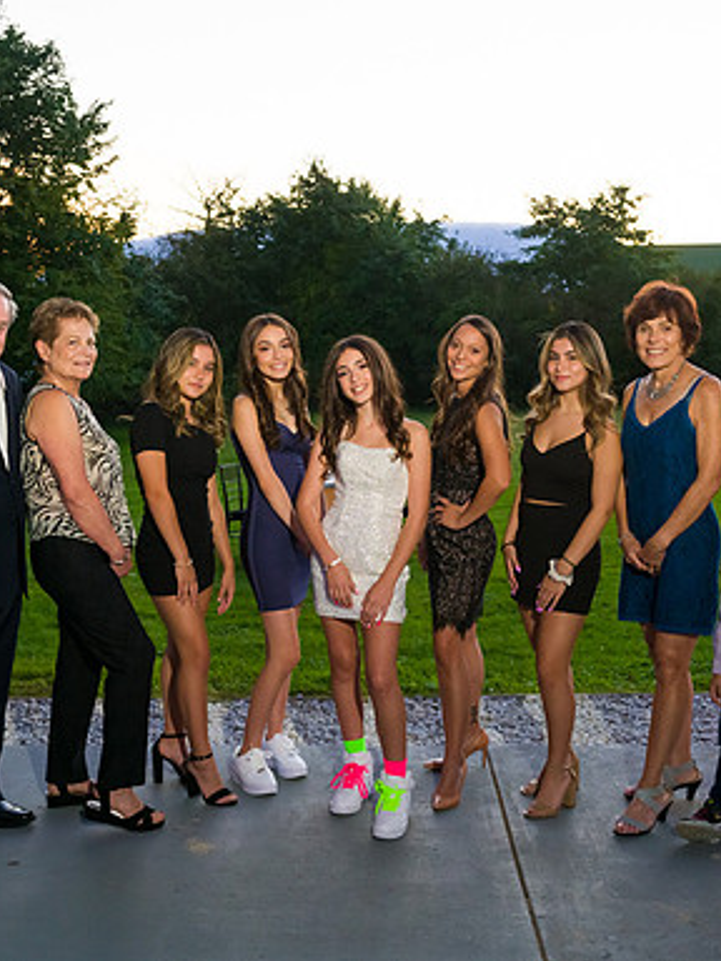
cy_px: 482
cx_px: 373
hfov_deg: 32.2
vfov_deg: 42.1
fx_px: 1250
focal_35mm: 45
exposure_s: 1/125
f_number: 6.3
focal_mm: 31
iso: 1000
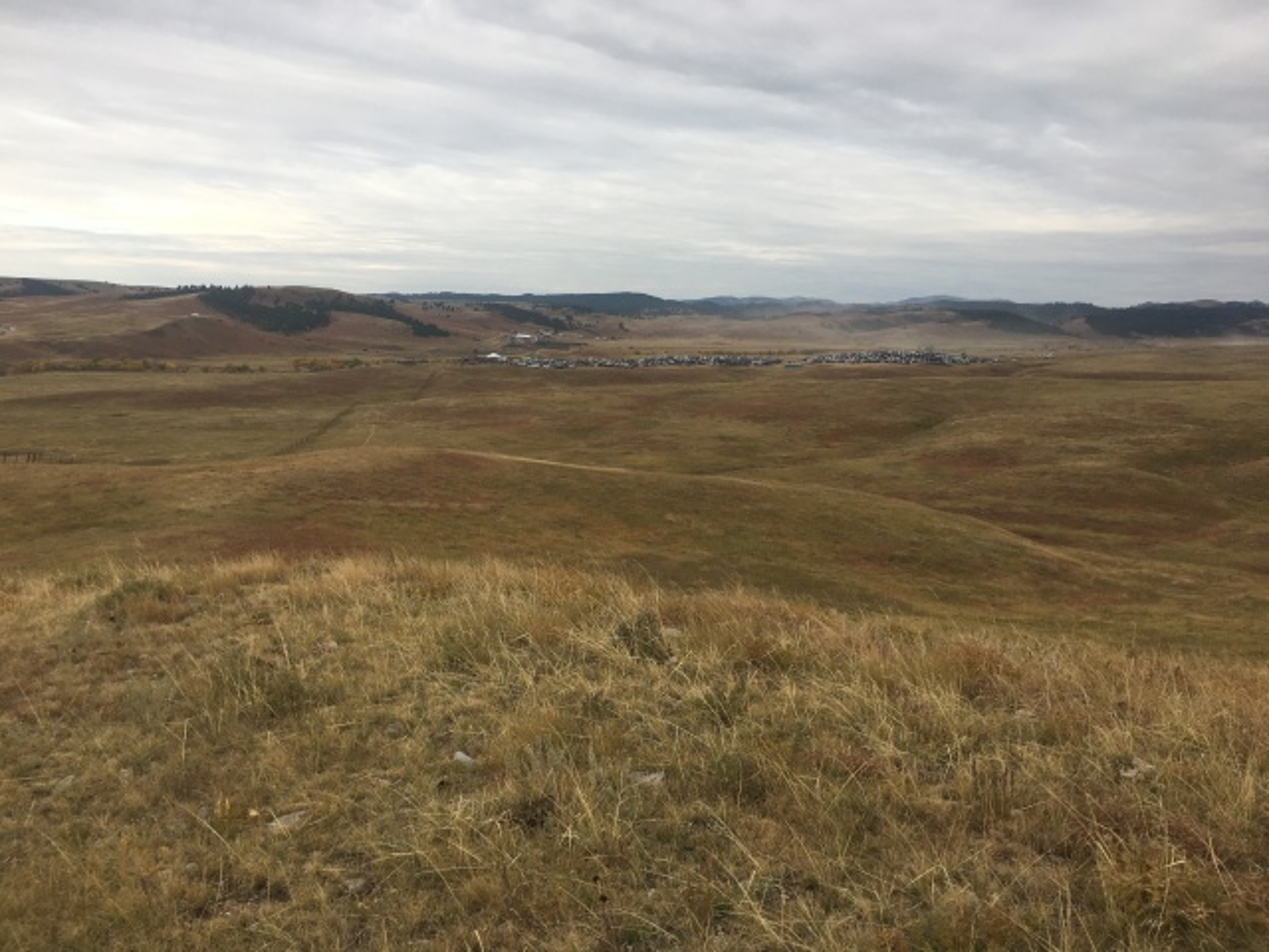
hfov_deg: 61.7
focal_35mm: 29
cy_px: 476
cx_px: 634
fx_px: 1063
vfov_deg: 48.2
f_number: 2.2
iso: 25
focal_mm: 4.15
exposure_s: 1/390
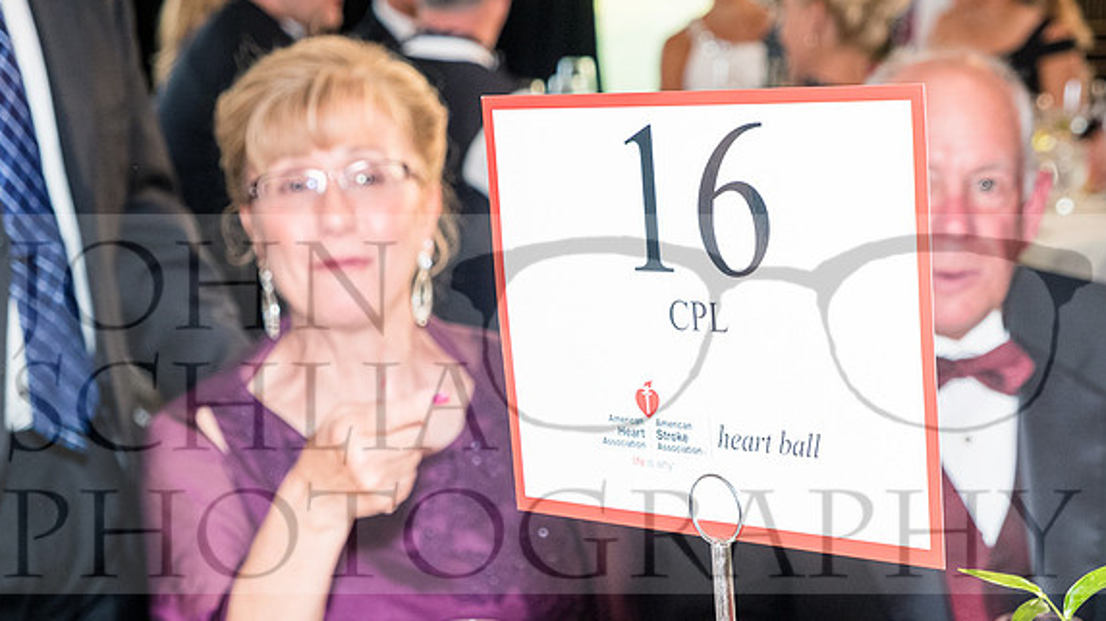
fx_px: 2580
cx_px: 550
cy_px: 300
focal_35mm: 88
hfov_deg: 24.2
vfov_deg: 13.7
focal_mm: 55
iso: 1600
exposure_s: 1/80
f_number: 5.6
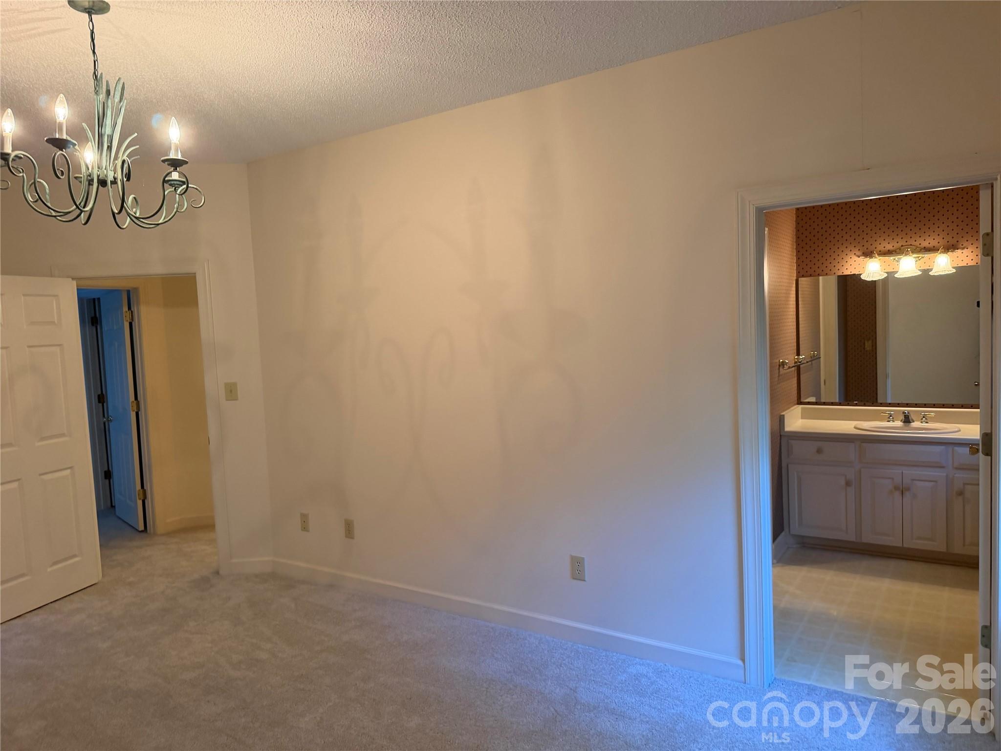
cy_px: 376
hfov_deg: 71.6
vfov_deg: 56.8
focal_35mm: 24
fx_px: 694
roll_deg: +3.3
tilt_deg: -4.5
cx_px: 500
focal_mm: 6.76
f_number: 1.78
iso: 250
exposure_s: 1/60
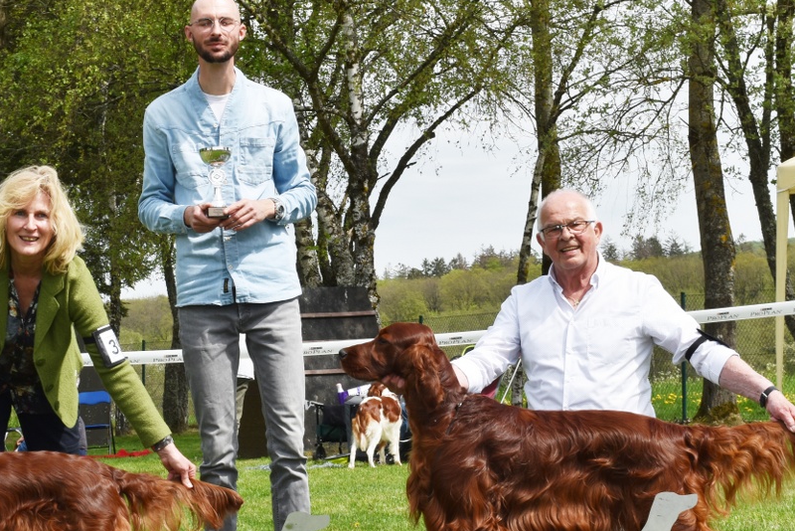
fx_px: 1789
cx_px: 308
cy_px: 313
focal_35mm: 81
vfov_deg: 16.9
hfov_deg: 25.0
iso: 100
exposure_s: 1/200
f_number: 11
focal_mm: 36
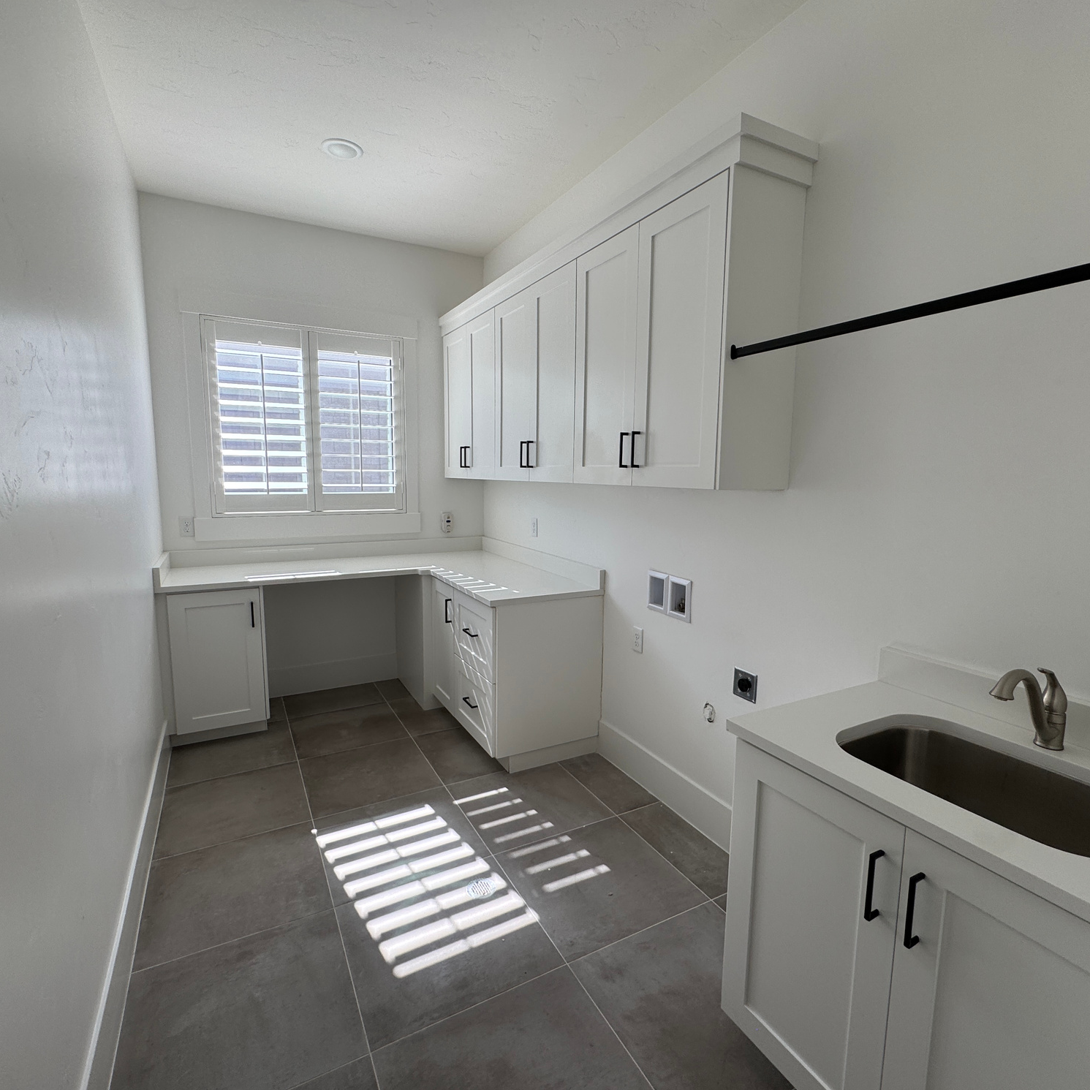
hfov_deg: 84.0
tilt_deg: -6.6
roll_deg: -0.4
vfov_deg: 84.0
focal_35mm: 17
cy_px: 548
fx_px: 606
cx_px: 558
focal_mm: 2.22
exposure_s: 1/144
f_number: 2.2
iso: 40
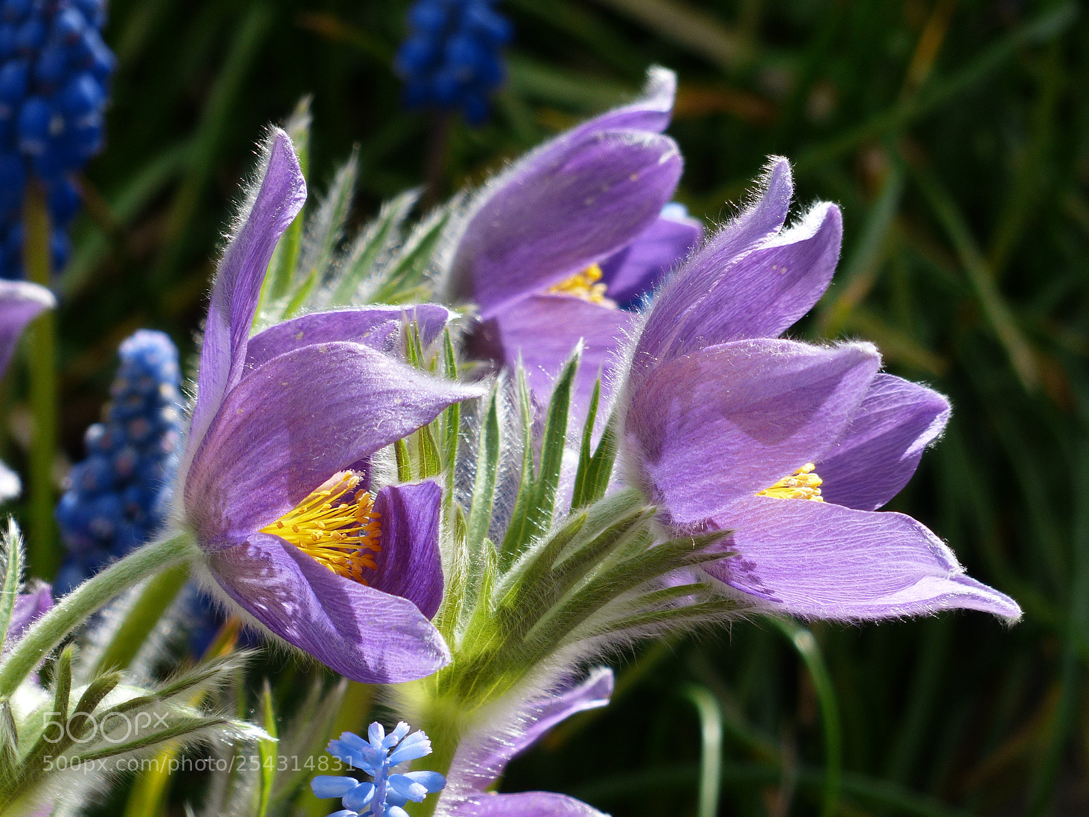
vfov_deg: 2.6
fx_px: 18246
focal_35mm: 580
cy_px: 408
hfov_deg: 3.4
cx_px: 544
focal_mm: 104.4
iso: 100
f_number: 4
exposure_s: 1/500
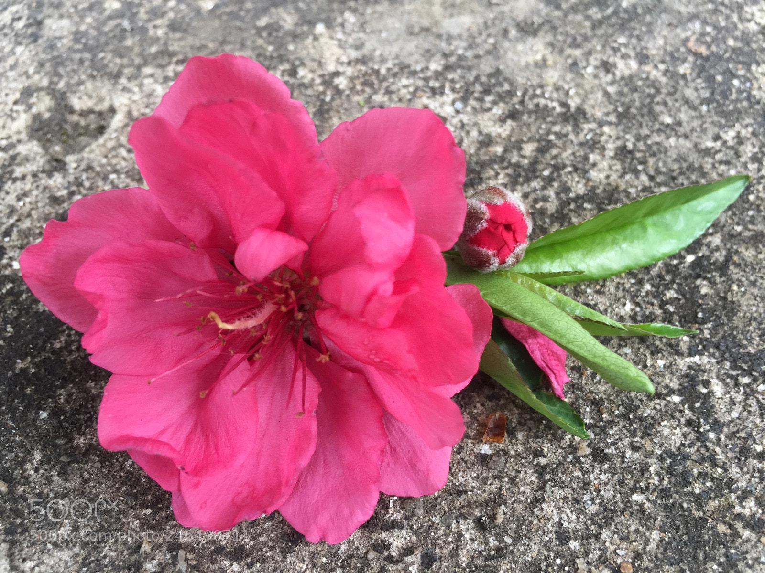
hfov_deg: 61.7
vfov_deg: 48.2
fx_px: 641
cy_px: 286
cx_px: 382
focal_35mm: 29
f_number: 2.2
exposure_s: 1/50
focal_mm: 4.15
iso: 40
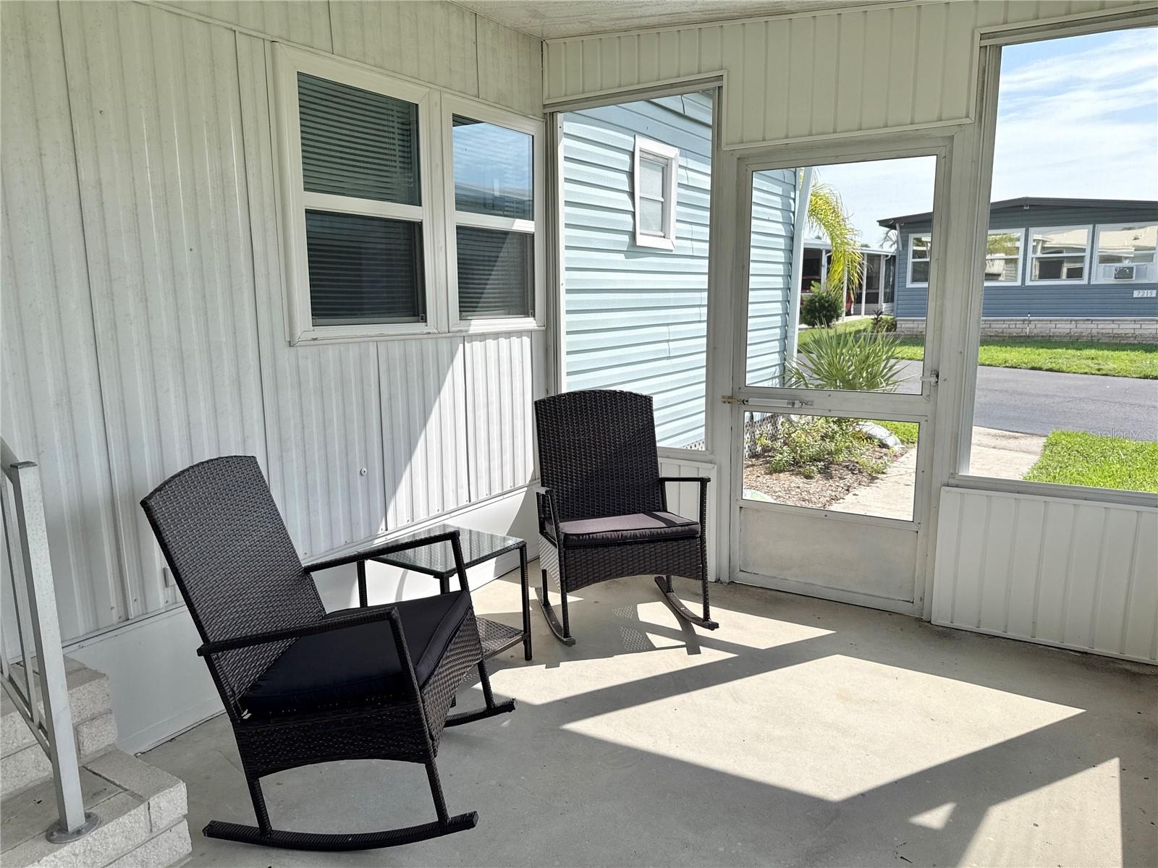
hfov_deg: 71.6
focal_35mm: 24
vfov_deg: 56.8
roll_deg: +0.6
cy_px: 434
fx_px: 803
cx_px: 579
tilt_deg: -10.9
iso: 80
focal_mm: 6.76
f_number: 1.78
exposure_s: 1/3425
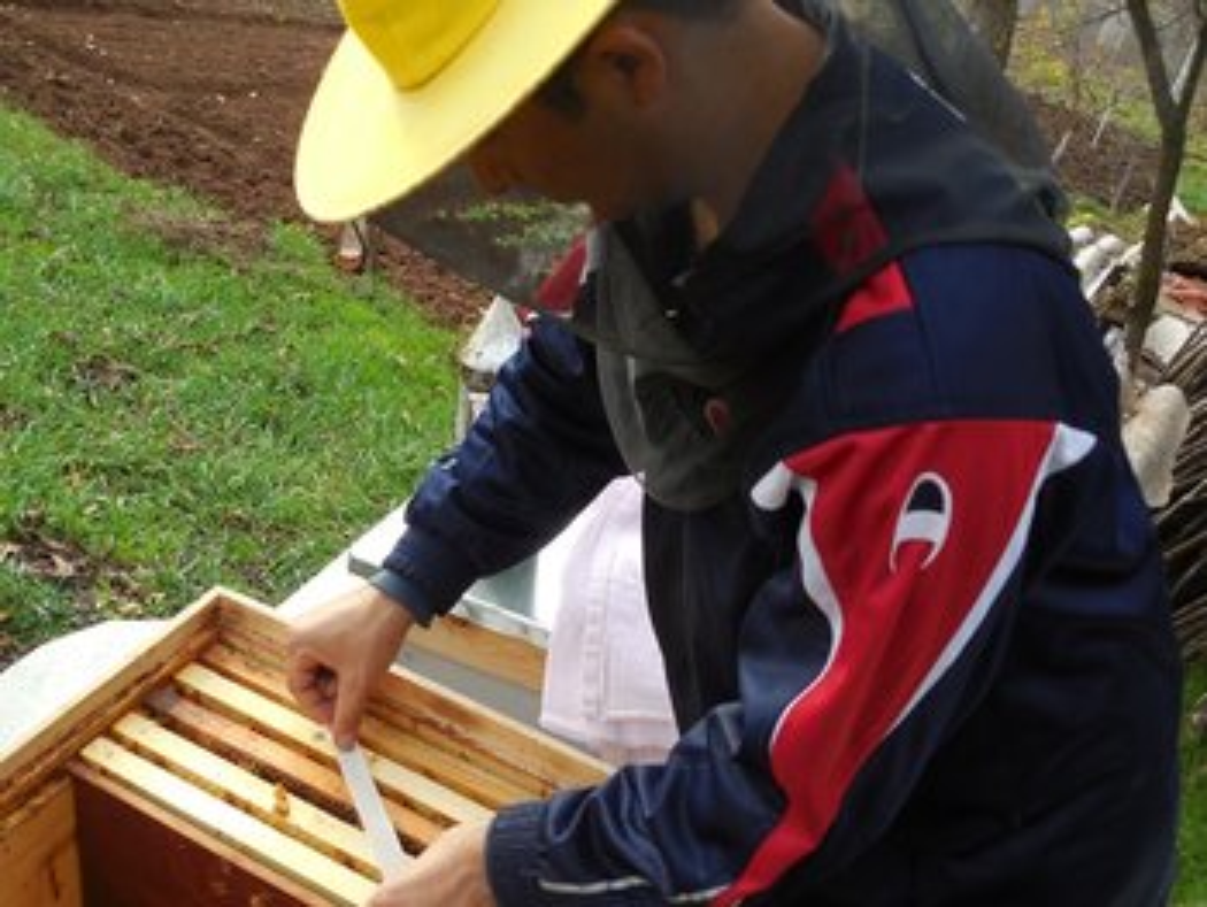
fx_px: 1500
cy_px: 454
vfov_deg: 33.6
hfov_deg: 43.8
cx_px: 604
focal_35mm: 43
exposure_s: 1/250
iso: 250
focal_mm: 7.8
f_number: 3.9
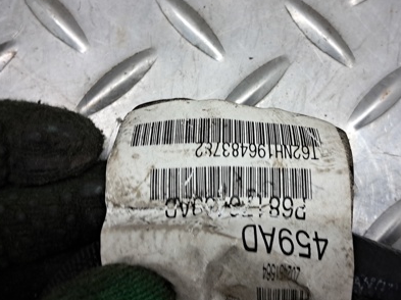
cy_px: 127
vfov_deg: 32.8
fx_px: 509
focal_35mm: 44
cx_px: 231
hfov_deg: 42.9
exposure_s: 1/50
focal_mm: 4
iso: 100
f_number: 1.8
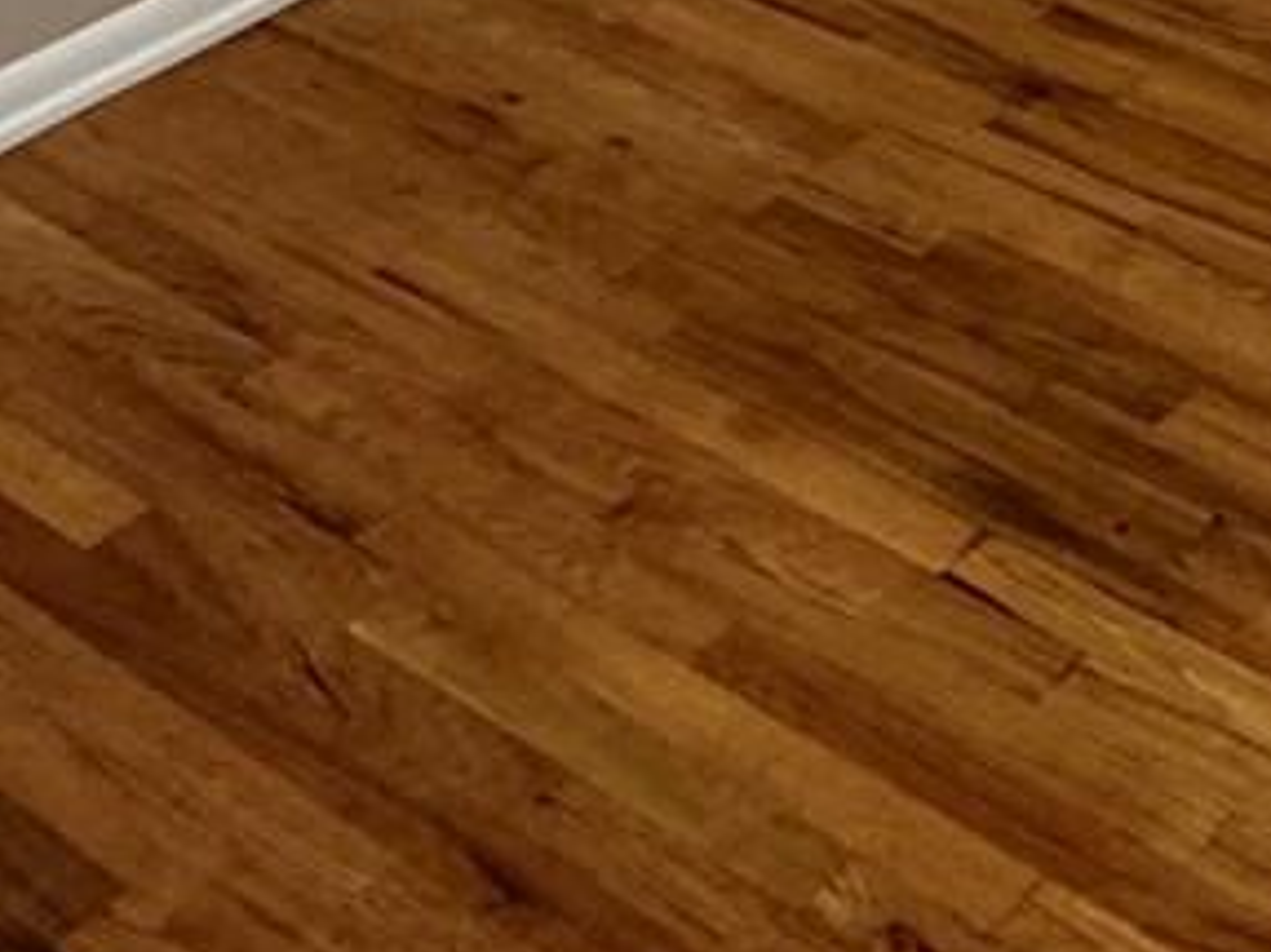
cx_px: 1484
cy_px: -655
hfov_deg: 23.1
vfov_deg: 16.4
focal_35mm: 78
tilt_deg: -19.5
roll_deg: -1.0
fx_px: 2863
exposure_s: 1/60
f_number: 2.2
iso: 400
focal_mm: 2.22
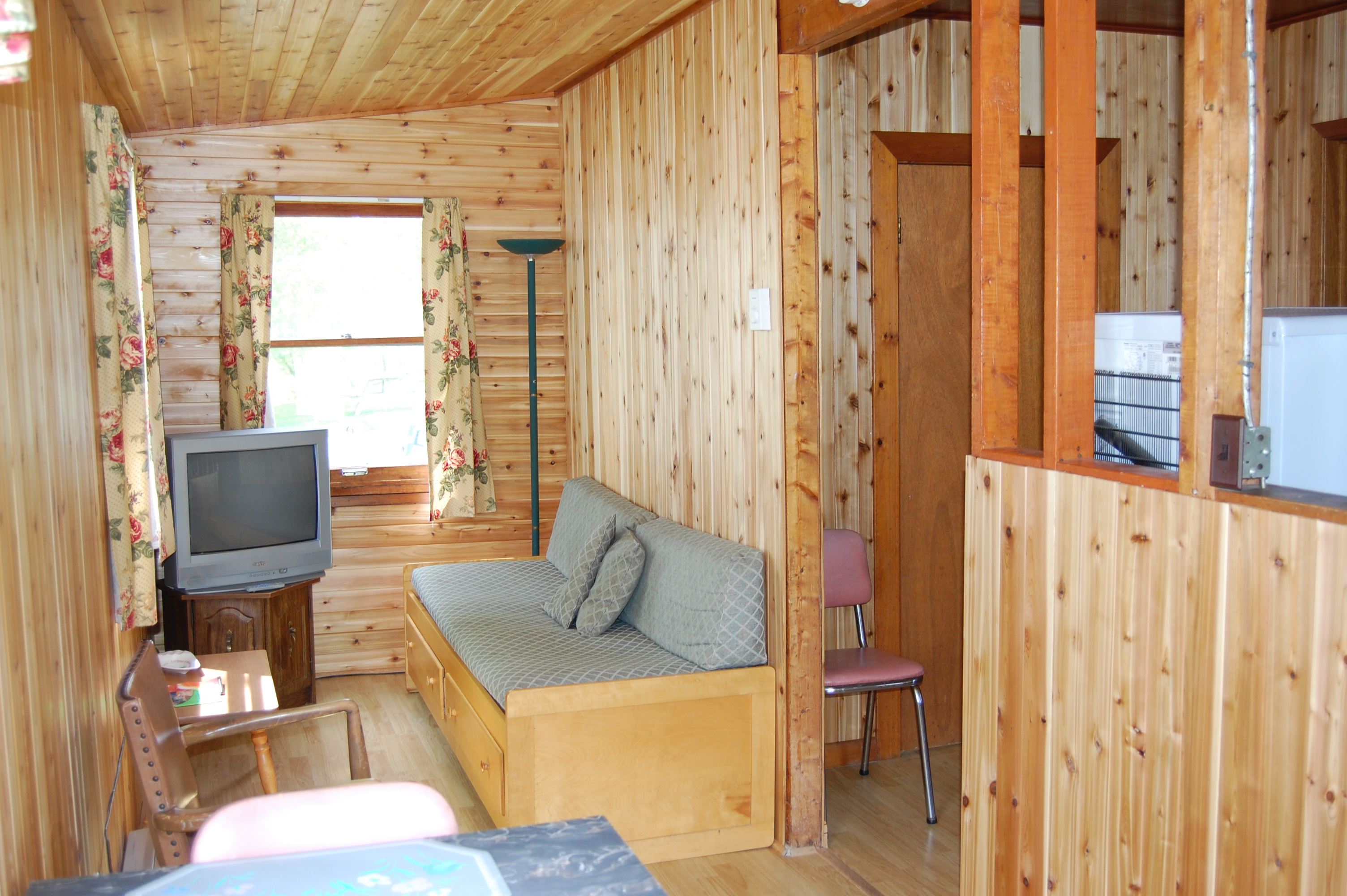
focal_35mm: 34
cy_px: 448
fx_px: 1290
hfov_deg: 55.1
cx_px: 674
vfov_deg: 38.3
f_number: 3.8
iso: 400
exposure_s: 1/80
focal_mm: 23
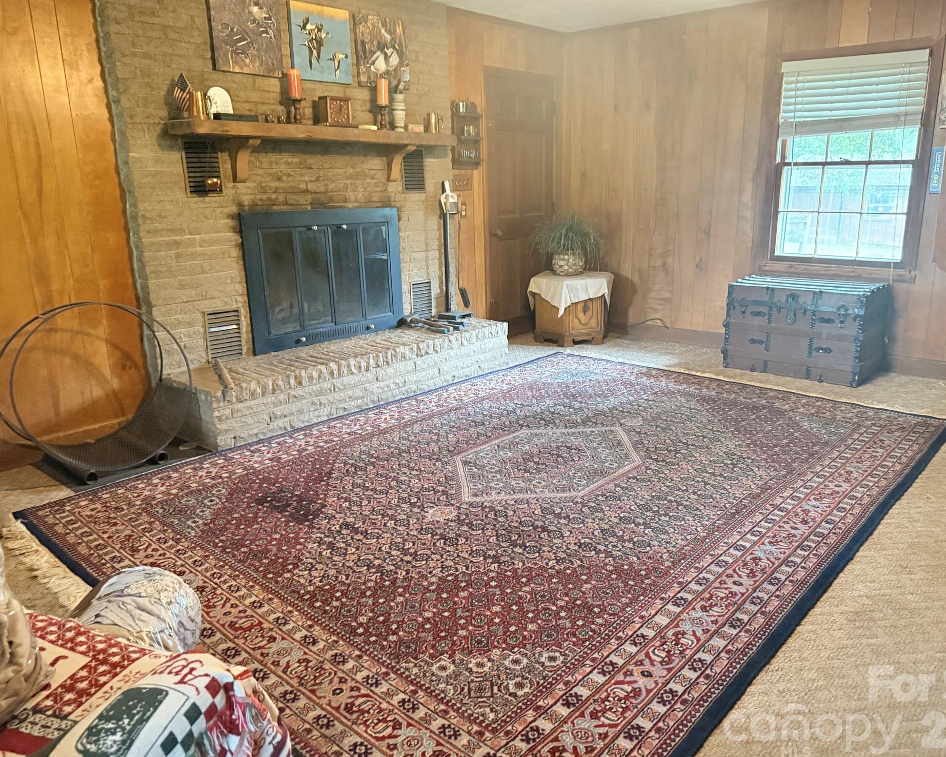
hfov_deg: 65.9
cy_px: 372
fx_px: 728
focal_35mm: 26
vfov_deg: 54.9
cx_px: 507
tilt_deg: -15.7
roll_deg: +0.7
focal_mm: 6.76
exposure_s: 1/40
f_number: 1.78
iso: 1000
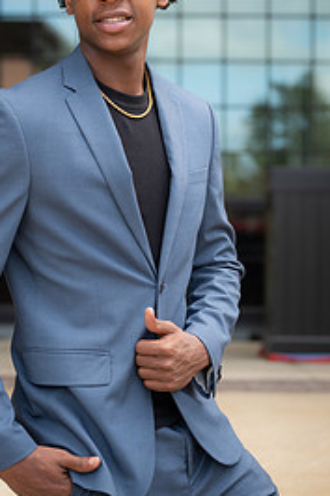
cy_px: 194
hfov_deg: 14.6
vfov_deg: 21.9
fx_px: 1280
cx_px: 94
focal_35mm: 93
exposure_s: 1/250
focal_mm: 55
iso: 125
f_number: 2.8
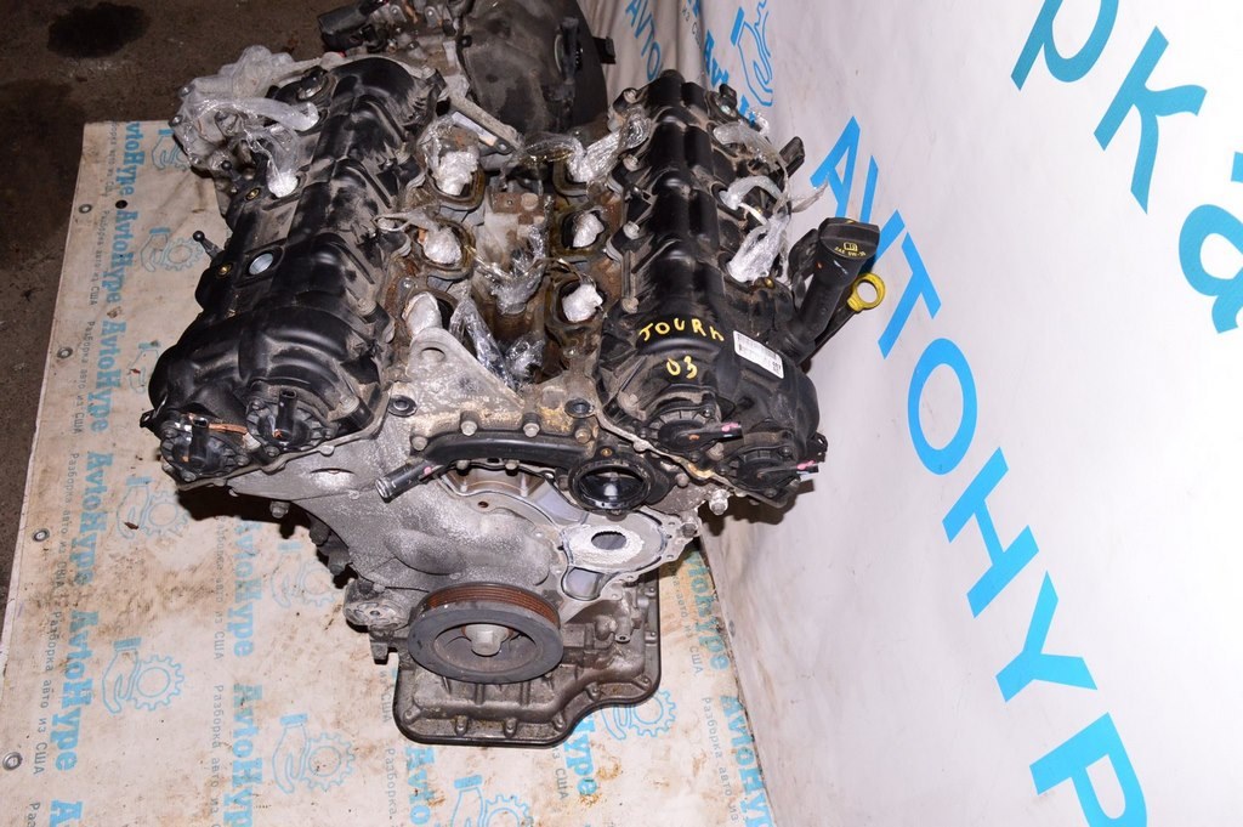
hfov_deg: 62.0
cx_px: 622
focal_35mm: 30
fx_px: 1035
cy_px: 414
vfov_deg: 43.5
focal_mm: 20
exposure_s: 1/160
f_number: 8
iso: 1600
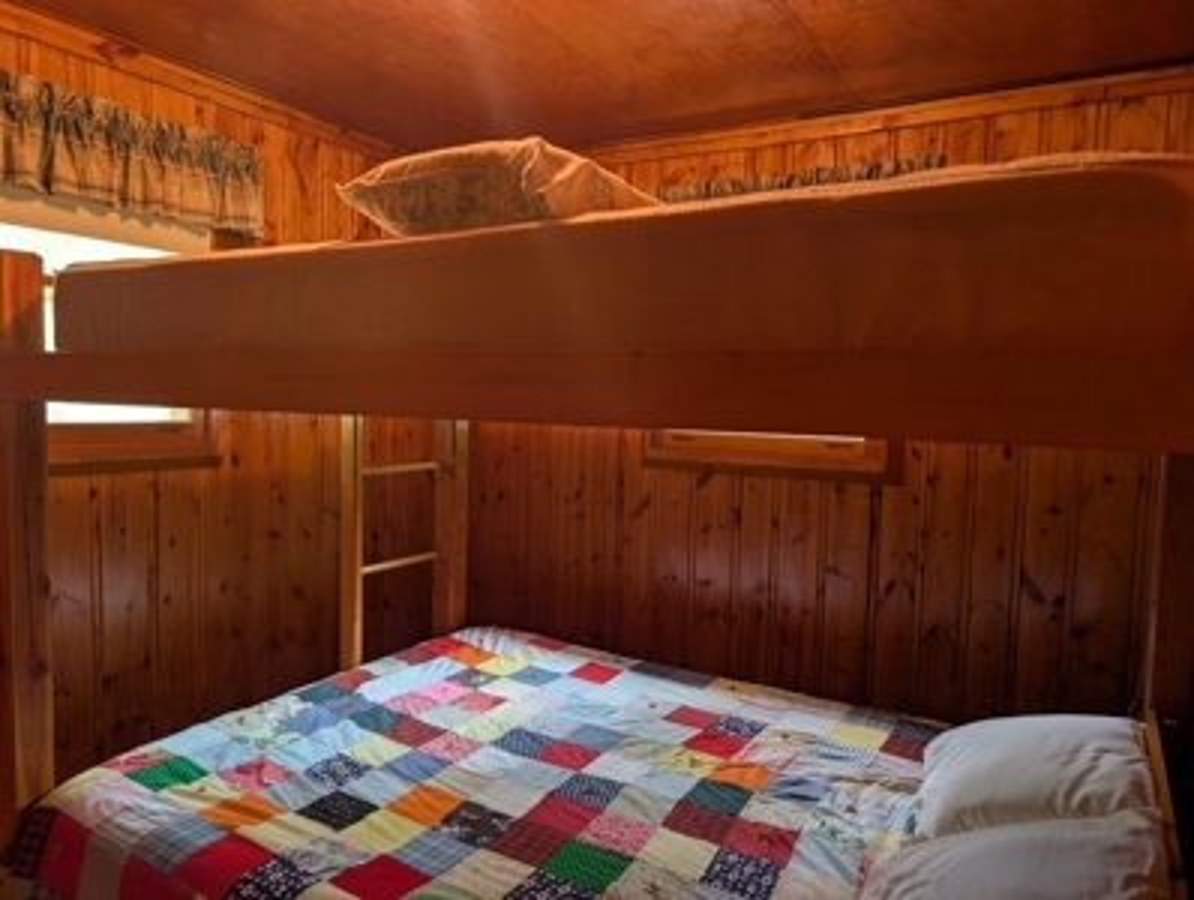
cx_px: 597
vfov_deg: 57.0
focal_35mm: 24
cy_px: 450
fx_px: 829
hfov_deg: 71.5
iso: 462
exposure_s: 1/120
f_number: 1.68
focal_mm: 6.9
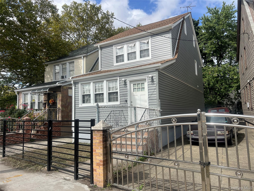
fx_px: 191
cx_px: 127
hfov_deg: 67.3
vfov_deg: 53.1
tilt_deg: +4.4
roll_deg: +1.8
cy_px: 96
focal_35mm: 26
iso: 50
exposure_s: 1/4274
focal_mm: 5.7
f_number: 1.5
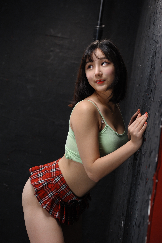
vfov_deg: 16.8
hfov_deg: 11.2
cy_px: 122
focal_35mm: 122
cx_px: 81
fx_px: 825
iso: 800
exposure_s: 1/160
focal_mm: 122
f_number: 4.5
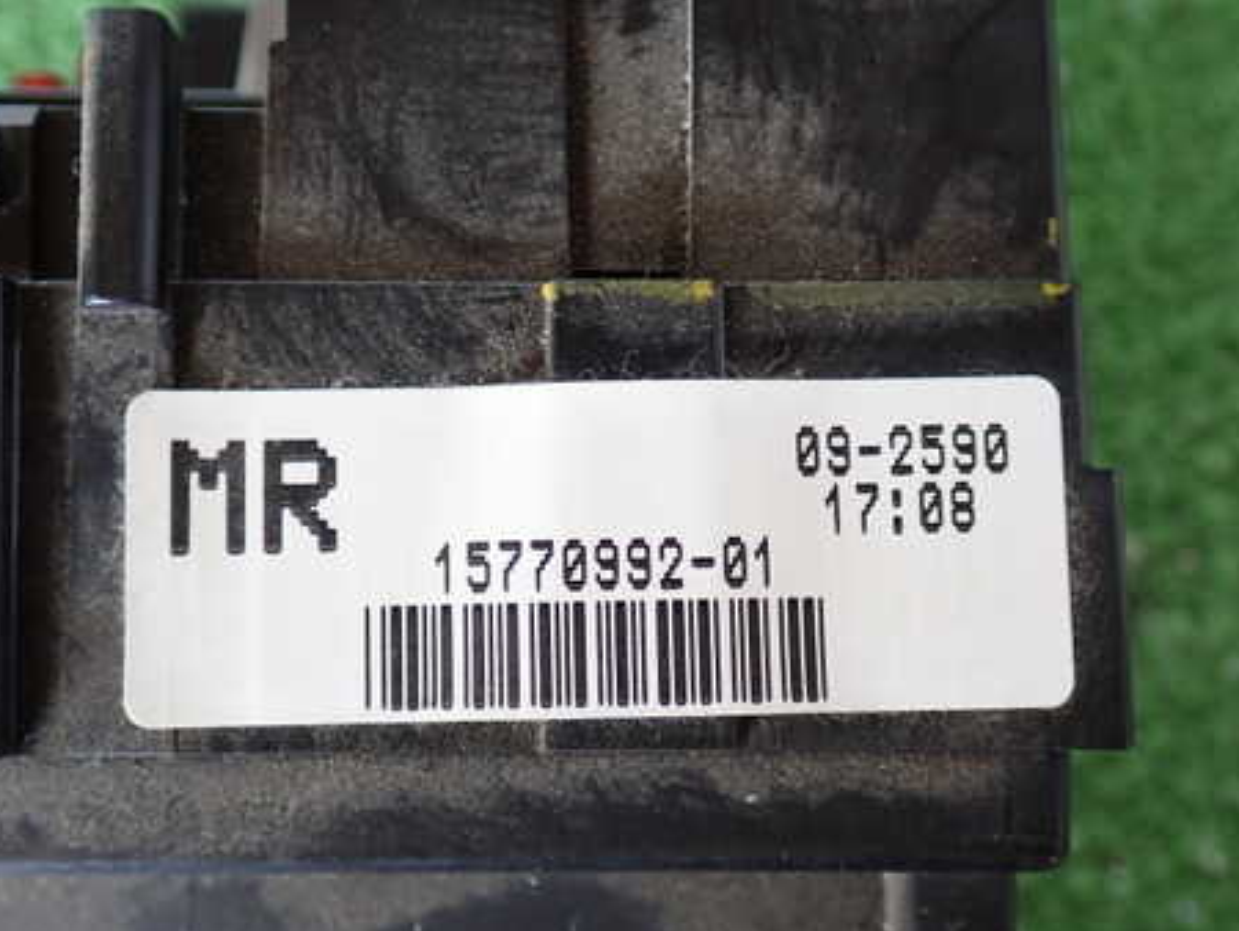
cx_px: 542
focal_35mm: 48
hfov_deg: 39.6
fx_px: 1719
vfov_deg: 30.3
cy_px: 463
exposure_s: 1/50
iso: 200
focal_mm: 6.37
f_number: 2.5
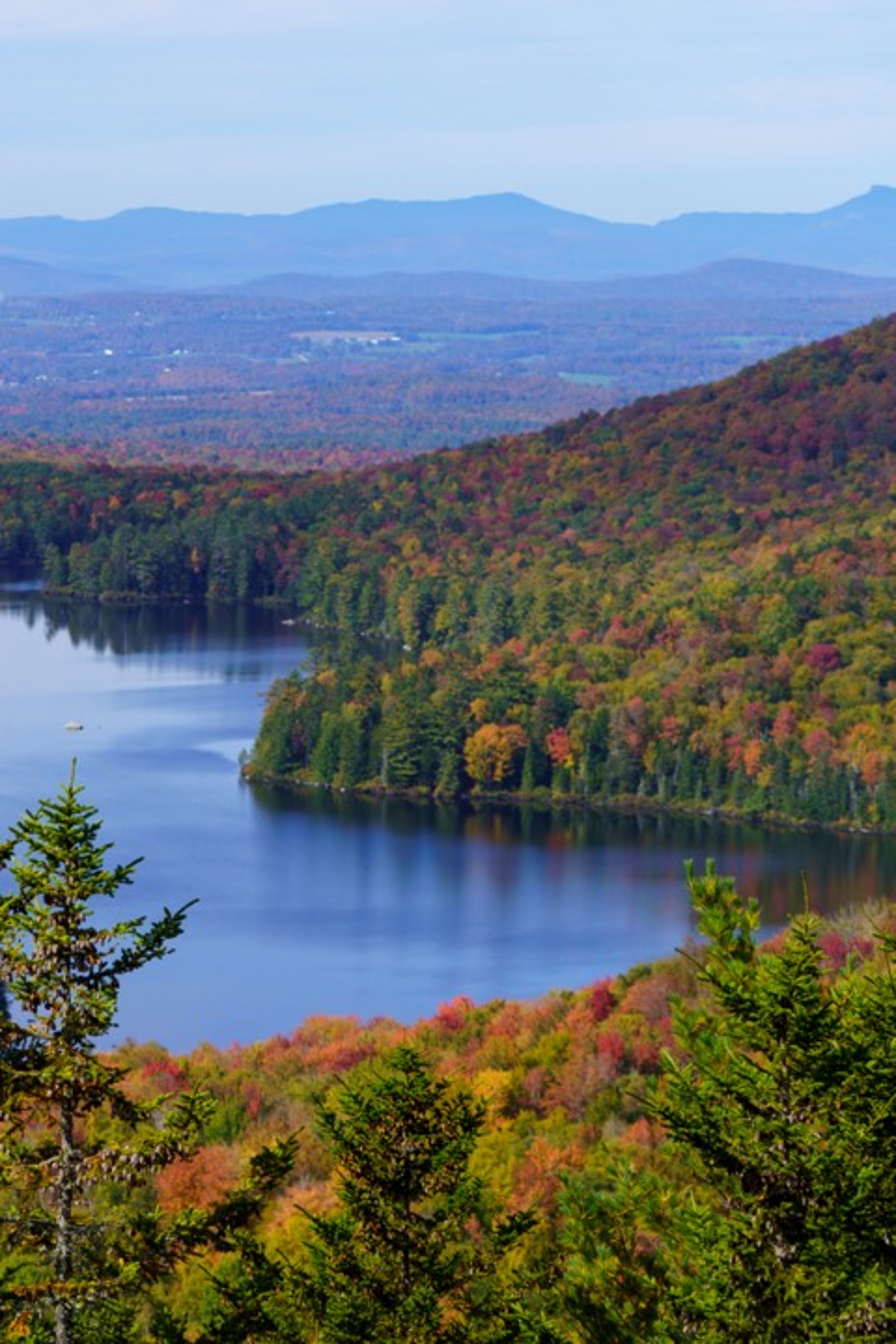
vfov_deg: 30.5
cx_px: 448
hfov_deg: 20.6
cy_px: 672
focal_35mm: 66
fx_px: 2464
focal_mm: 66
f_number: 4
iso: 160
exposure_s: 1/1600
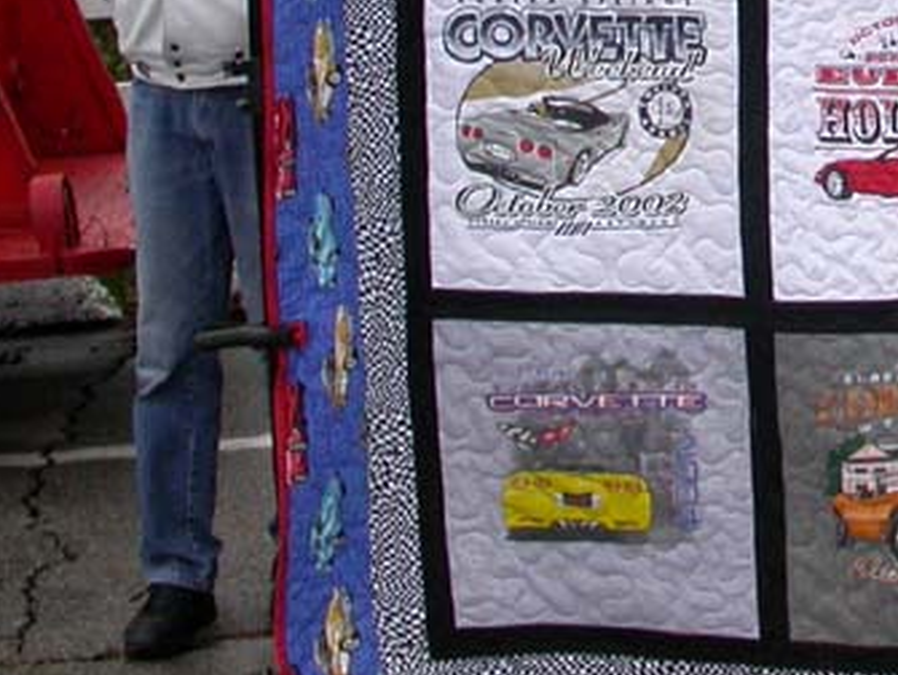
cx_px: 1179
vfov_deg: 12.3
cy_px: -279
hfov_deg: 16.0
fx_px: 3012
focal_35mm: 116
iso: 100
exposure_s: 1/247
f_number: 6
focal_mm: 7.85
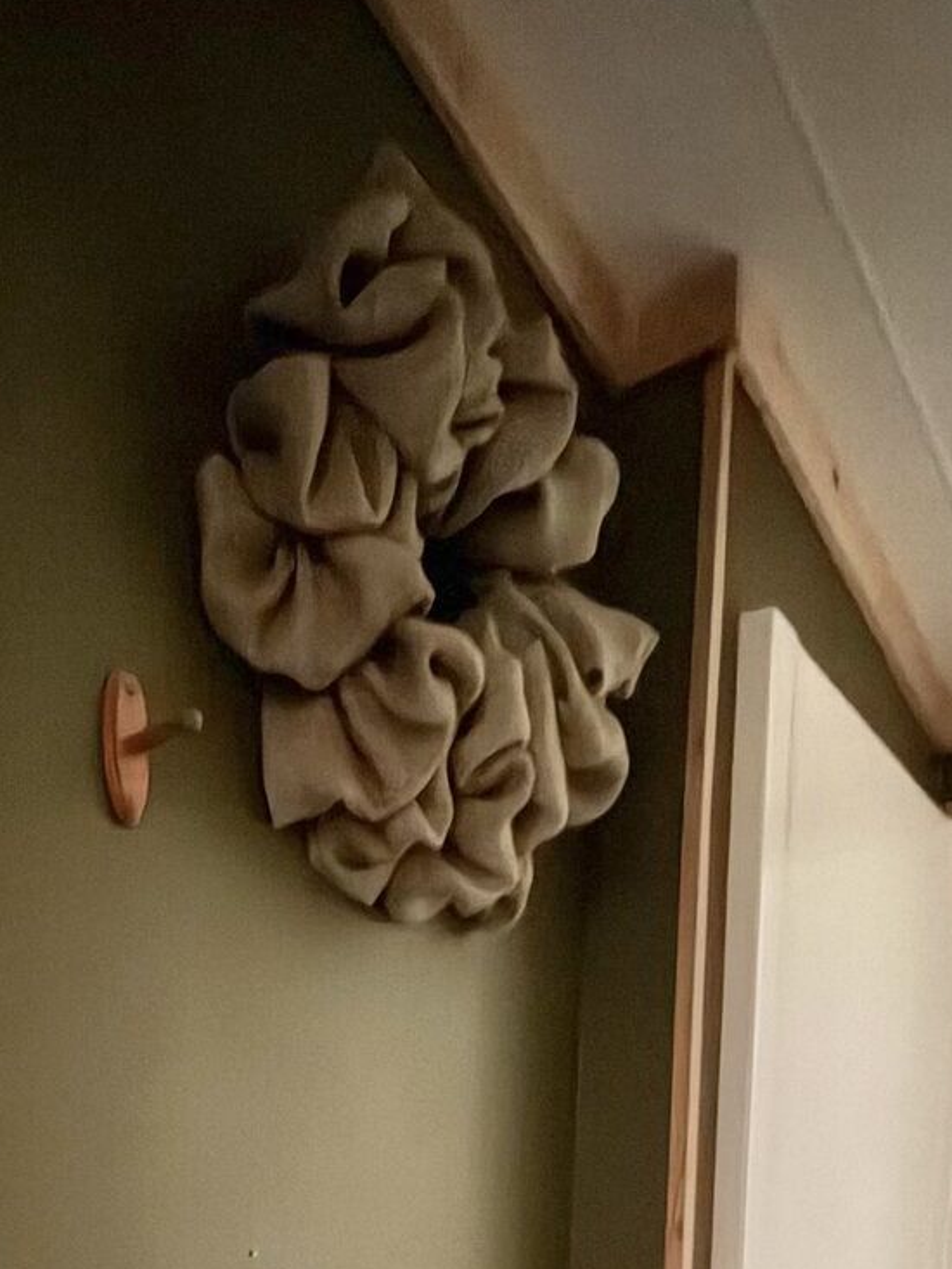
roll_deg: -0.6
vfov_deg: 31.5
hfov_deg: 32.5
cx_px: 277
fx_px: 1613
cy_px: 1705
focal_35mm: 44
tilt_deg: -6.4
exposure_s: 1/6
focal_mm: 2.22
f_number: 2.2
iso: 2000
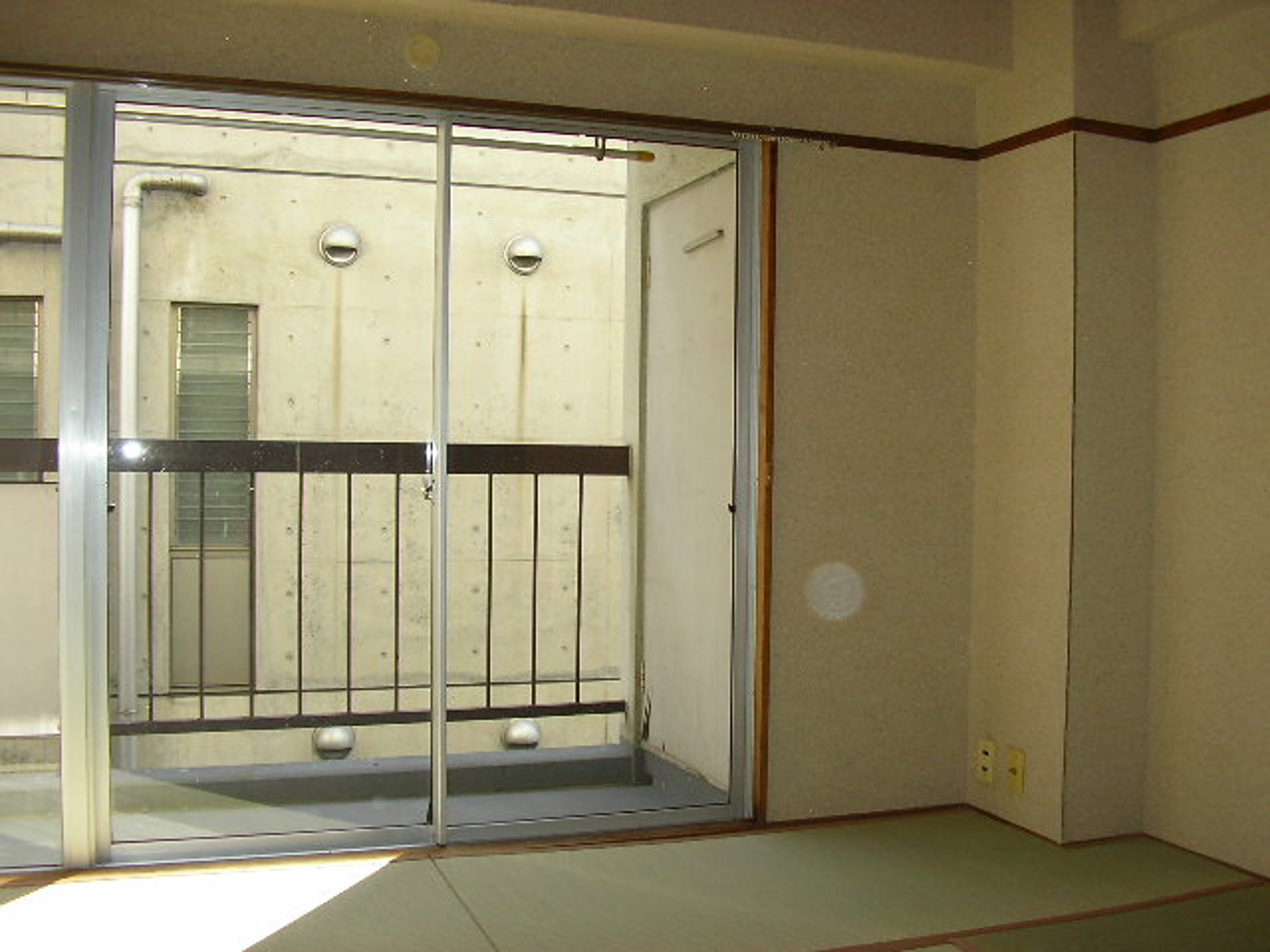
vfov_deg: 37.7
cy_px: 476
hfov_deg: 49.0
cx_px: 635
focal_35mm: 38
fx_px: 1394
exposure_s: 1/200
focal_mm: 5.8
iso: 71
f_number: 2.9
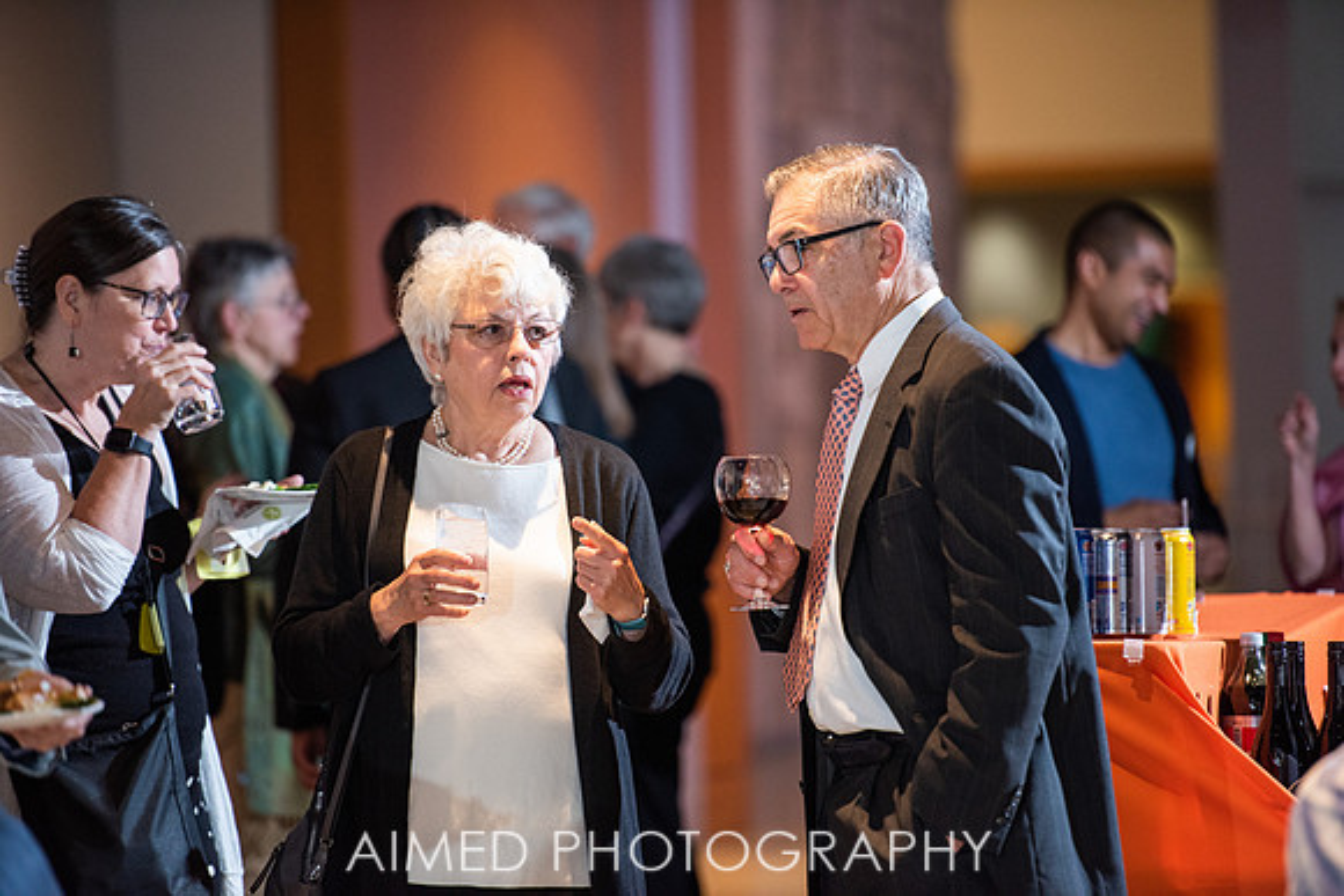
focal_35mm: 200
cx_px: 672
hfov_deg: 10.3
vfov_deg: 6.9
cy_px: 448
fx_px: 7468
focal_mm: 200
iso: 1250
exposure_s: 1/200
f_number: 2.8
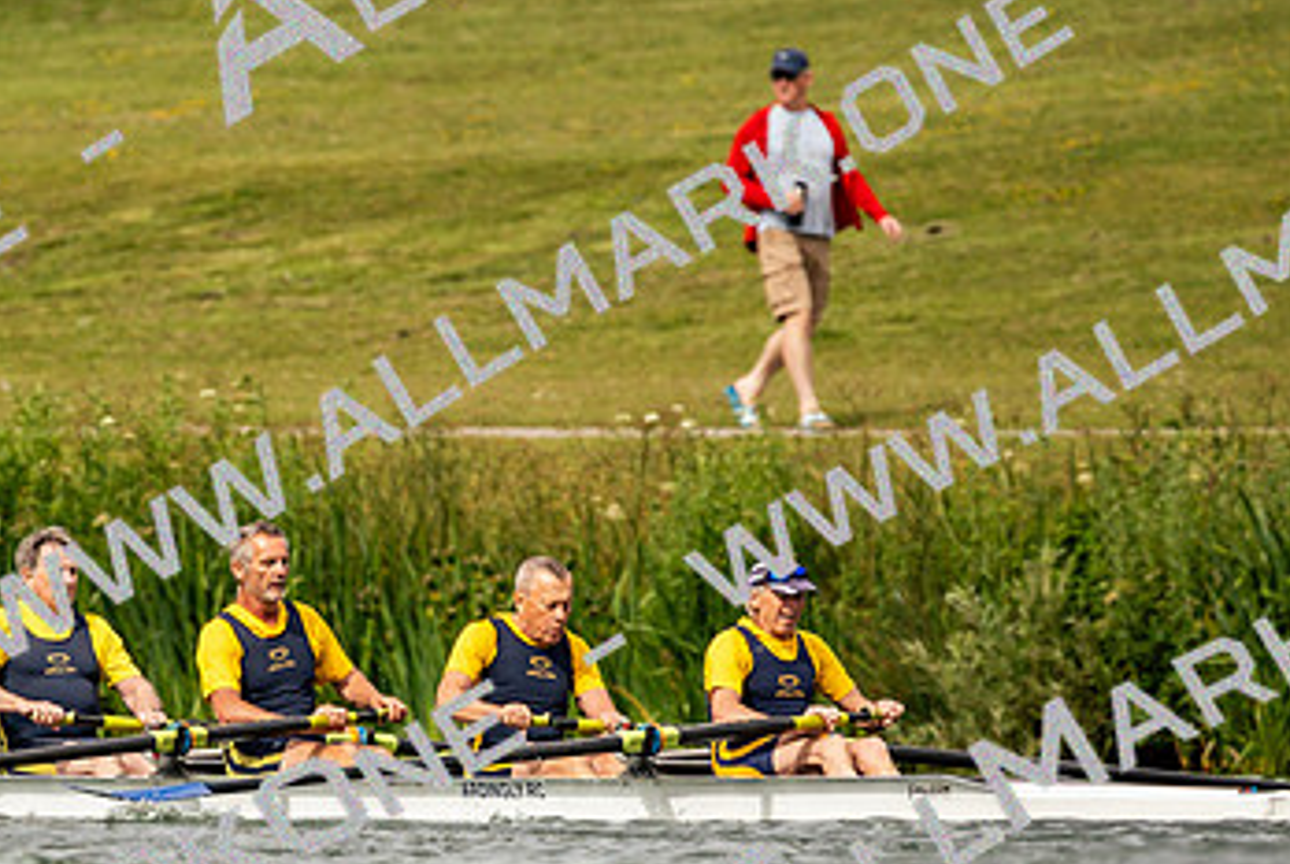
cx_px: 415
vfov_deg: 0.9
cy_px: 669
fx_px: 53745
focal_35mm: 1498
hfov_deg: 1.4
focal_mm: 600
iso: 250
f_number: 6.3
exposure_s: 1/2000
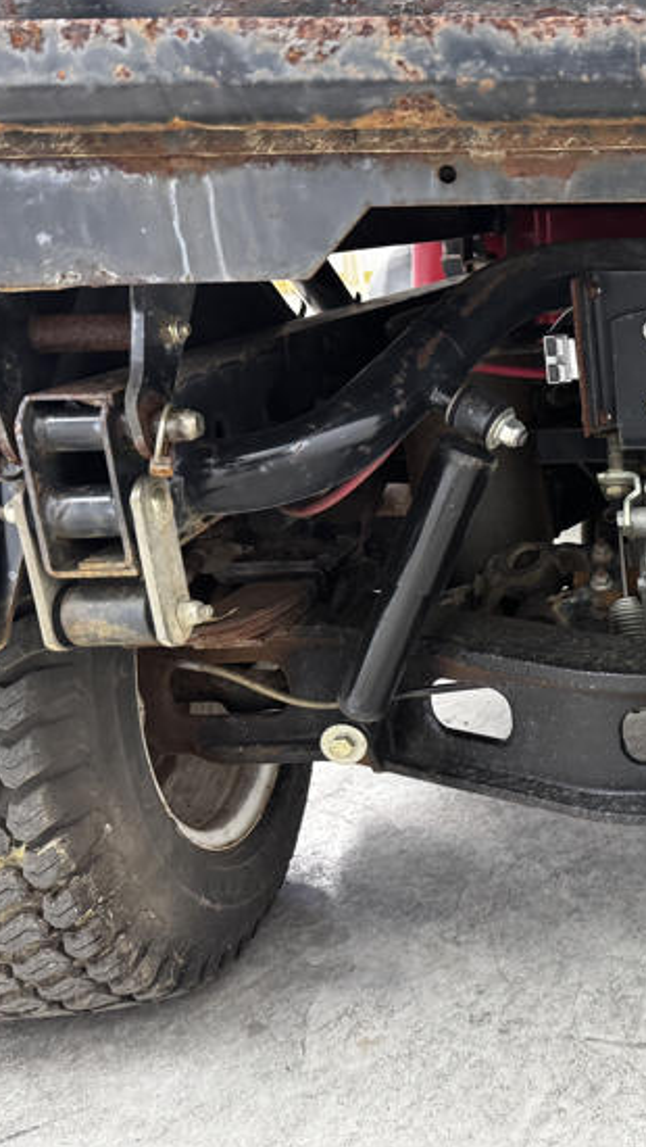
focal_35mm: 38
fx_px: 1155
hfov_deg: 27.0
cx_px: 806
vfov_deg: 52.7
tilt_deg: -19.1
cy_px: 596
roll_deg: +0.8
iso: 400
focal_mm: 6.76
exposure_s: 1/60
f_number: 1.78
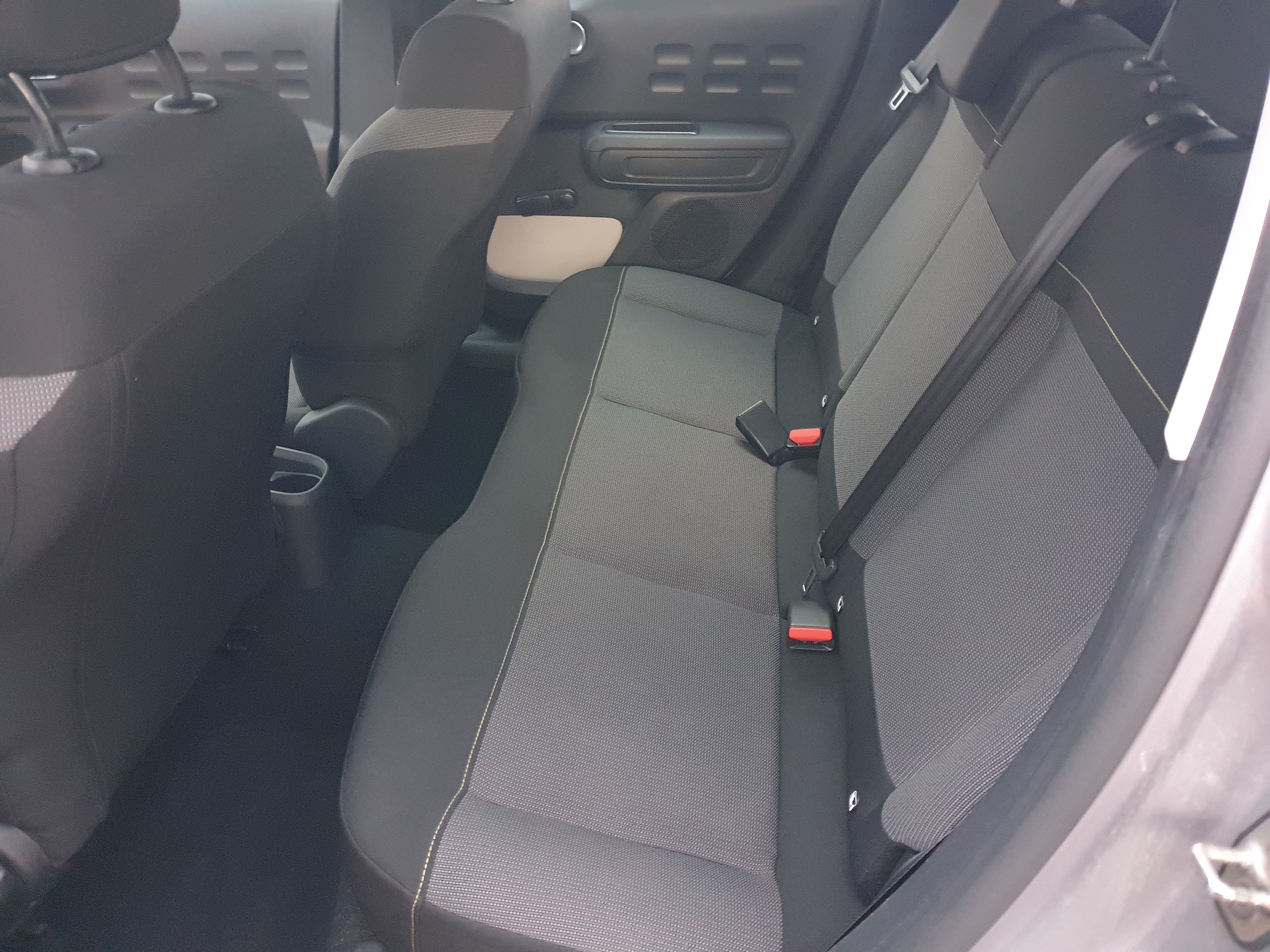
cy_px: 476
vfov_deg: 53.1
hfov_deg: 67.3
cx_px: 635
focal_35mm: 26
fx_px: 954
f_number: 1.5
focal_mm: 4.3
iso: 400
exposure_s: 1/10
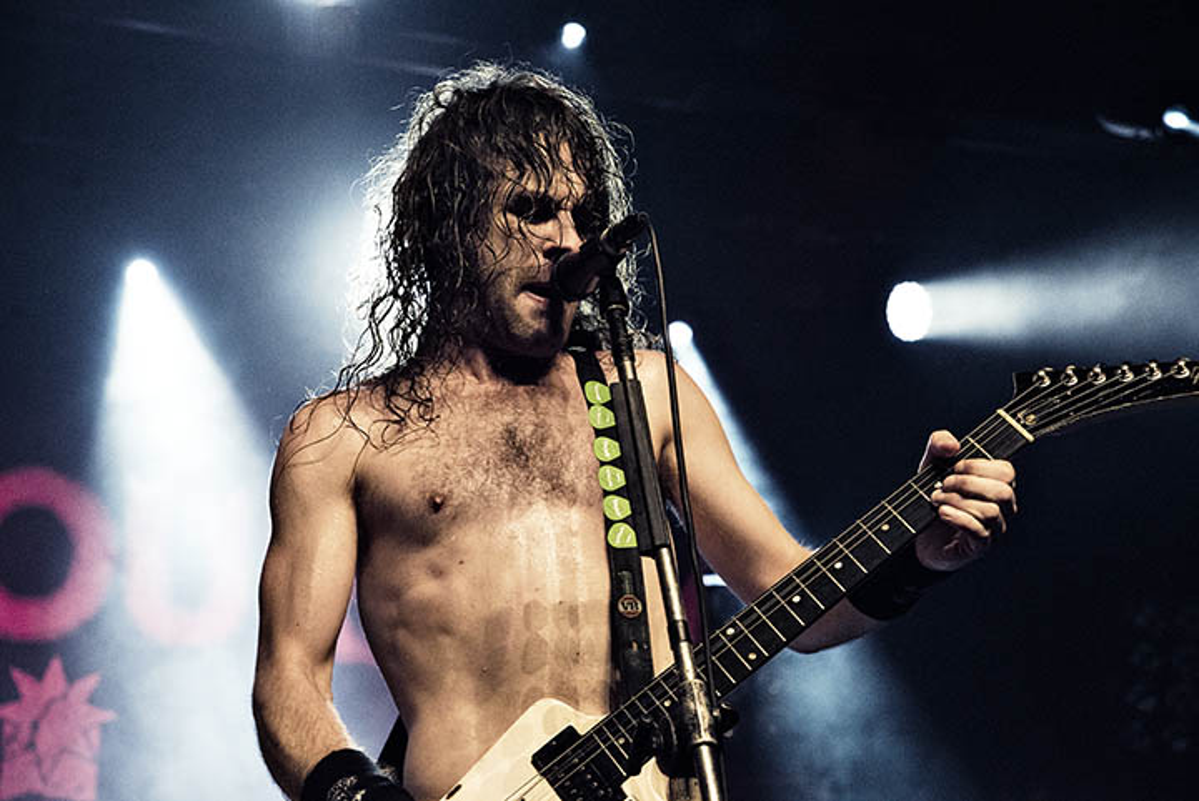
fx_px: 2333
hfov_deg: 28.8
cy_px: 400
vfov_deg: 19.5
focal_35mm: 70
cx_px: 600
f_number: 6.3
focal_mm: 70
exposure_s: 1/320
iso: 4000
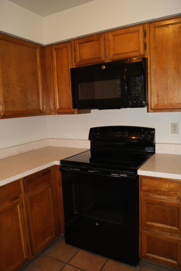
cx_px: 90
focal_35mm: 27
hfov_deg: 48.0
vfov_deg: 67.3
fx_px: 203
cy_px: 136
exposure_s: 1/60
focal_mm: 18
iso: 400
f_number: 5.6
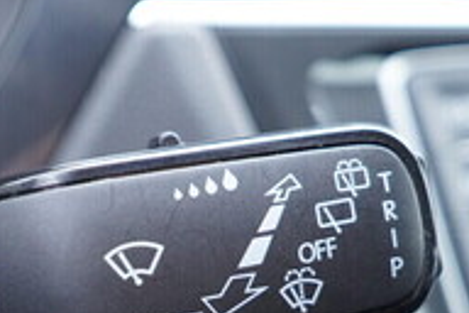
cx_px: 95
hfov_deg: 19.6
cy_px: 304
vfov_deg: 13.1
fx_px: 1342
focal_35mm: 103
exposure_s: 1/40
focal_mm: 24
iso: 640
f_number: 2.8
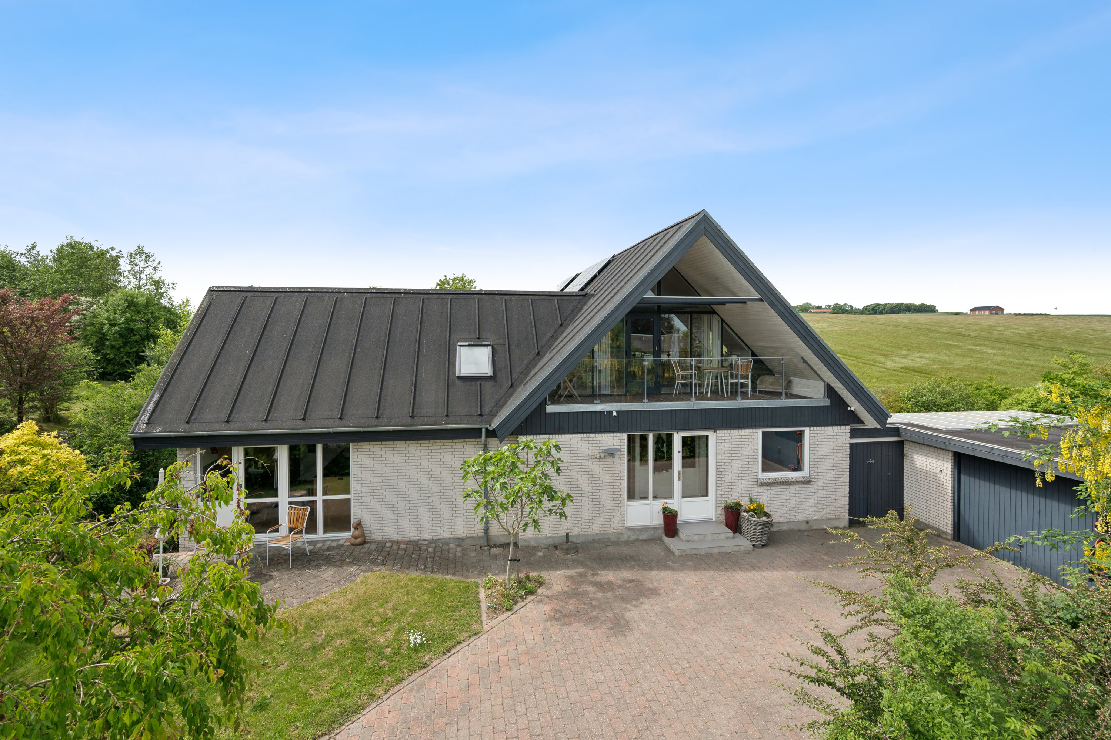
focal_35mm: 16
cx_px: 556
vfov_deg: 75.5
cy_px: 370
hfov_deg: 98.5
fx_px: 478
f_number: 5
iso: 125
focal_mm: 15.5
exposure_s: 1/1250
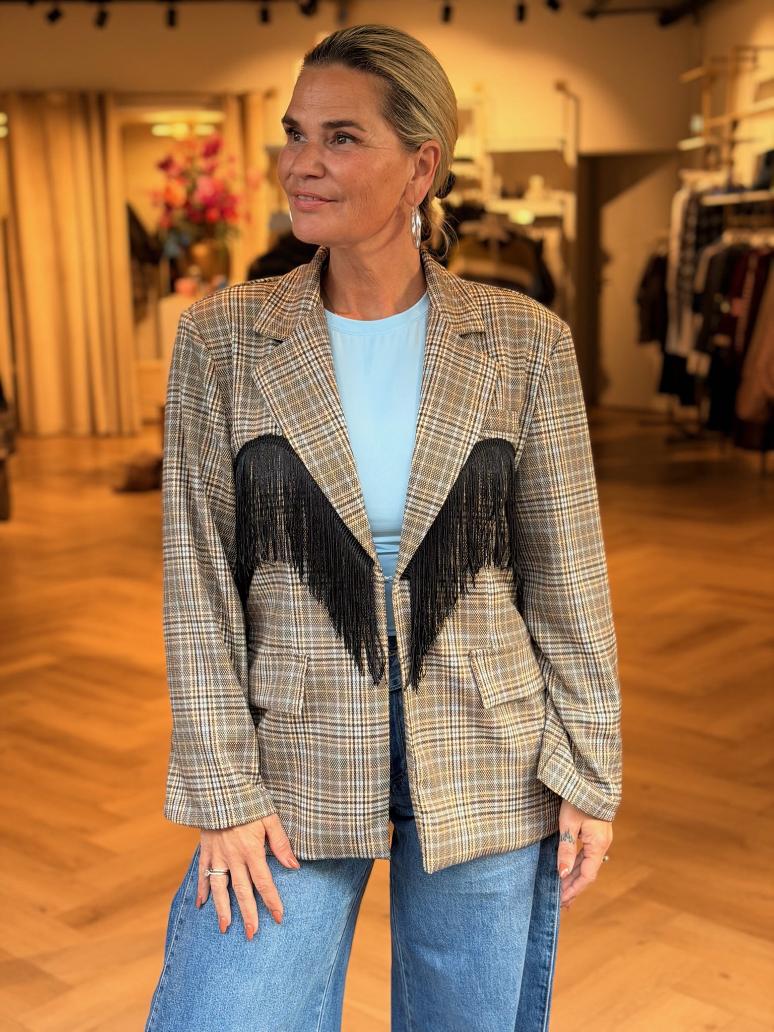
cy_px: 516
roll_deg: +1.0
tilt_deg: -11.1
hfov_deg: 30.3
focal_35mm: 48
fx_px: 1431
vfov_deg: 39.7
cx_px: 387
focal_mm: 6.76
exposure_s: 1/121
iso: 80
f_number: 1.78
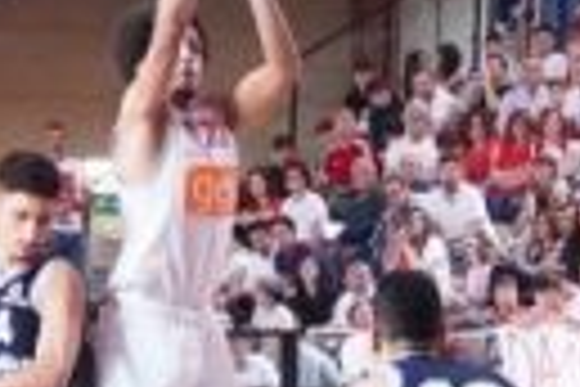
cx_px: 486
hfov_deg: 7.1
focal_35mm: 288
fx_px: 4641
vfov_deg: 4.8
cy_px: 104
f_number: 4
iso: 5000
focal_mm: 31
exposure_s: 1/500
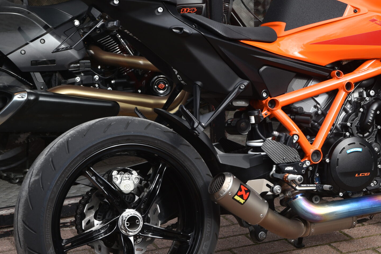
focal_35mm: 111
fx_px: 1175
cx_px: 288
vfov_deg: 12.4
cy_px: 110
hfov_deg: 18.3
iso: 200
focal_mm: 62
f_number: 7.1
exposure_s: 1/200
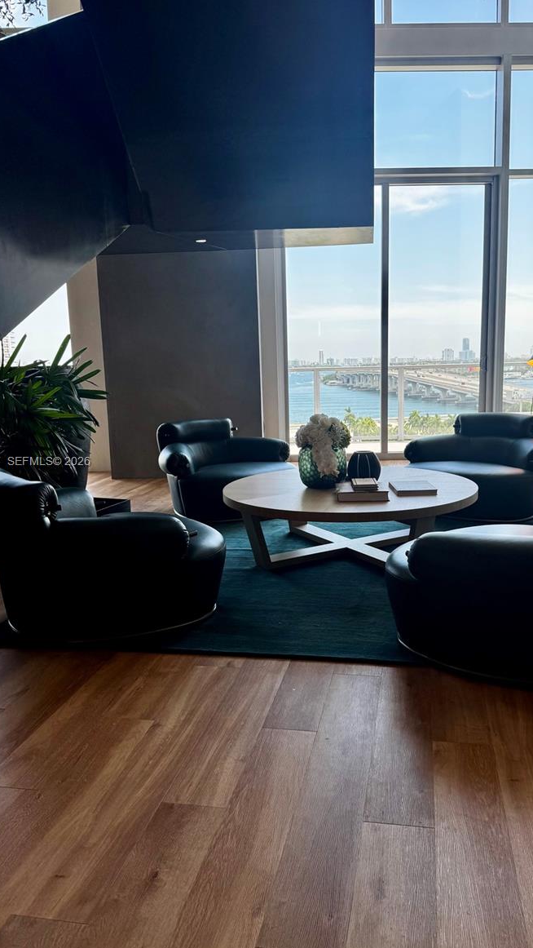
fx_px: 678
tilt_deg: -9.1
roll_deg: +1.3
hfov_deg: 42.8
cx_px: 306
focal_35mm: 27
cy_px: 463
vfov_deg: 69.8
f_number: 1.78
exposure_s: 1/262
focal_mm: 6.76
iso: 64
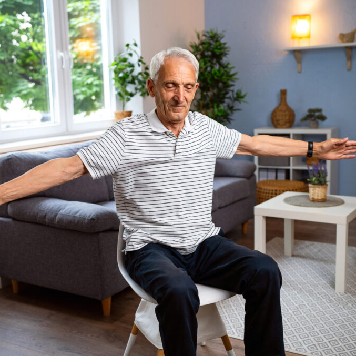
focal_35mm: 45
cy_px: 179
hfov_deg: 37.5
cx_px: 157
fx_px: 524
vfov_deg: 37.6
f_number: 2.5
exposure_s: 1/250
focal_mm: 35
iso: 500
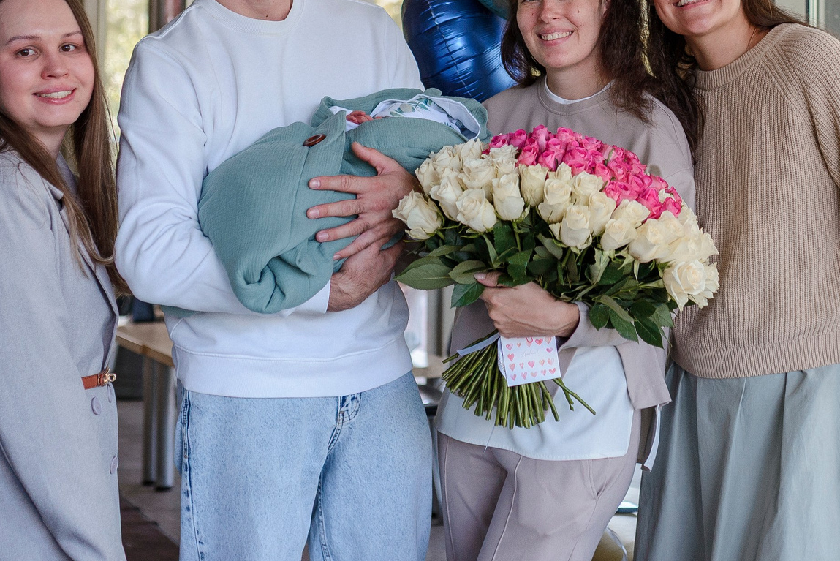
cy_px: 33
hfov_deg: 25.6
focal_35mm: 78
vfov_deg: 17.2
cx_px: 650
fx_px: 1821
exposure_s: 1/500
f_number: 2.5
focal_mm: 35
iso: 320
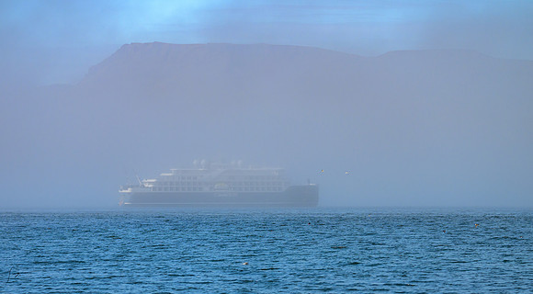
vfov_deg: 8.4
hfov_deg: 15.1
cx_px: 267
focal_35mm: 143
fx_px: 2006
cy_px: 178
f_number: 6.3
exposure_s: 1/1250
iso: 560
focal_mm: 130
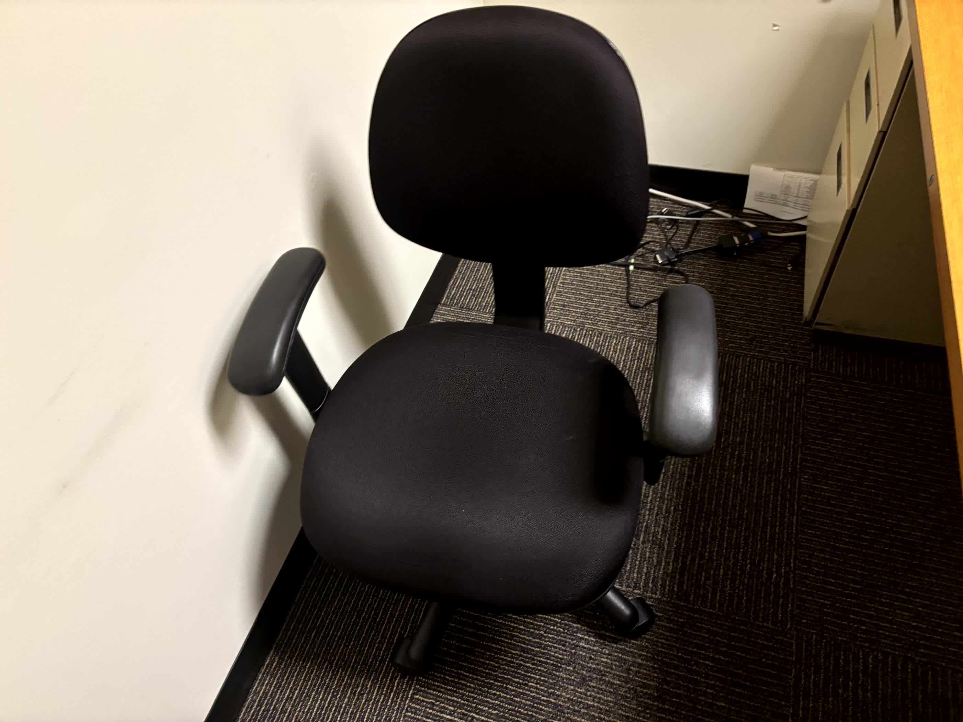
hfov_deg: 67.3
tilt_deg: -50.5
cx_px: 482
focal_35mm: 26
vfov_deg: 53.1
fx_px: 723
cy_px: 361
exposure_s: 1/30
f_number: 1.6
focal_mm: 5.96
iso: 500
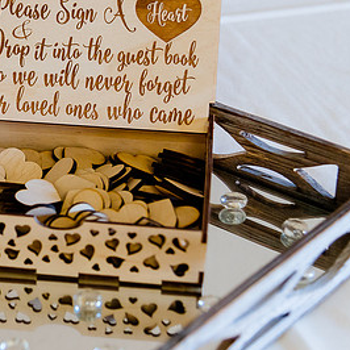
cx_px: -21
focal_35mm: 118
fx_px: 1350
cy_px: 132
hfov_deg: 14.5
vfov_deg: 14.8
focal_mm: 58
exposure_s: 1/100
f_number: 4
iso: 2000
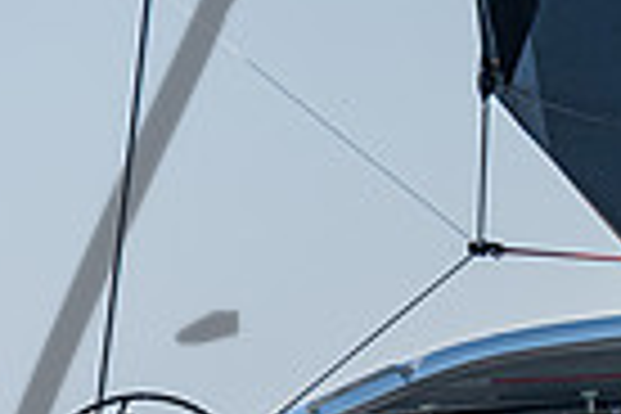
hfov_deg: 2.2
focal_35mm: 916
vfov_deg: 1.5
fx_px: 15800
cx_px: 1213
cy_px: 665
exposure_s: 1/1250
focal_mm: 180
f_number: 8
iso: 500
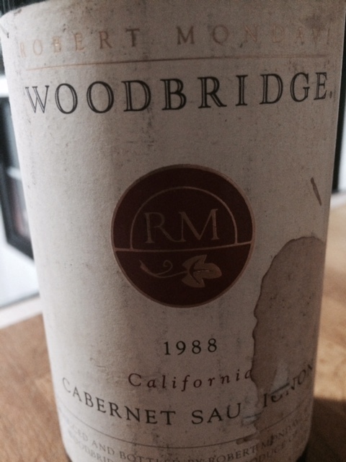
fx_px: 386
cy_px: 231
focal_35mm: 29
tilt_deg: -19.1
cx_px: 173
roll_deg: +2.5
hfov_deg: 48.2
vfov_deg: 61.7
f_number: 2.2
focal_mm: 4.15
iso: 400
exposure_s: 1/15
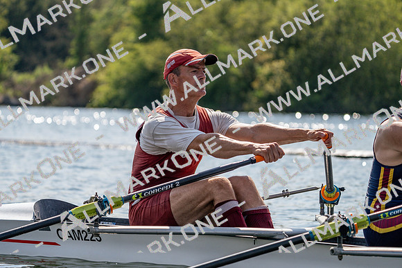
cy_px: 134
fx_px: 2234
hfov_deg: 10.3
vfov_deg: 6.9
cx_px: 201
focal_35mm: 200
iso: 200
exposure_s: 1/1600
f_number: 5.6
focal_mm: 200
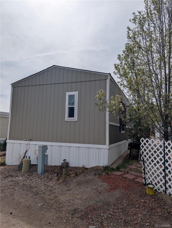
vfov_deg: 71.5
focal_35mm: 24
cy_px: 114
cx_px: 86
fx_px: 159
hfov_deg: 56.9
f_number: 1.68
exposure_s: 1/3534
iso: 22
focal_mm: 6.9
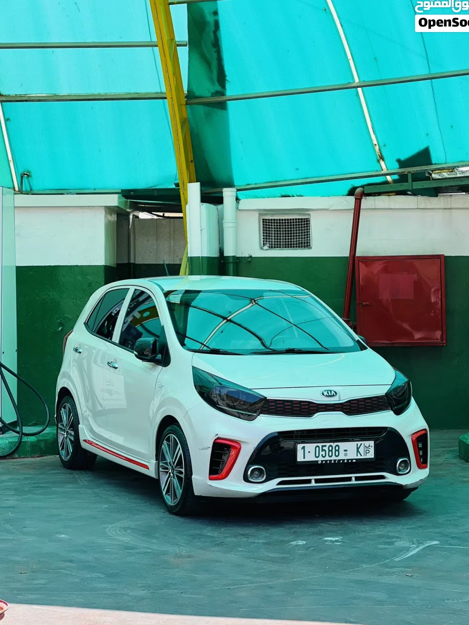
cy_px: 322
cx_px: 246
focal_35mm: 83
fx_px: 1499
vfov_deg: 23.6
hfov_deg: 17.8
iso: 25
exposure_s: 1/162
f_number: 2.8
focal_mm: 9
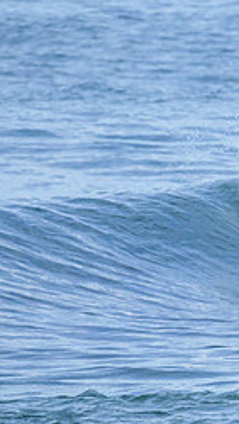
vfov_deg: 0.8
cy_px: 246
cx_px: 377
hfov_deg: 0.5
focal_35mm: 2667
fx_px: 29987
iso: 640
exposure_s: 1/2000
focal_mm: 800
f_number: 6.3
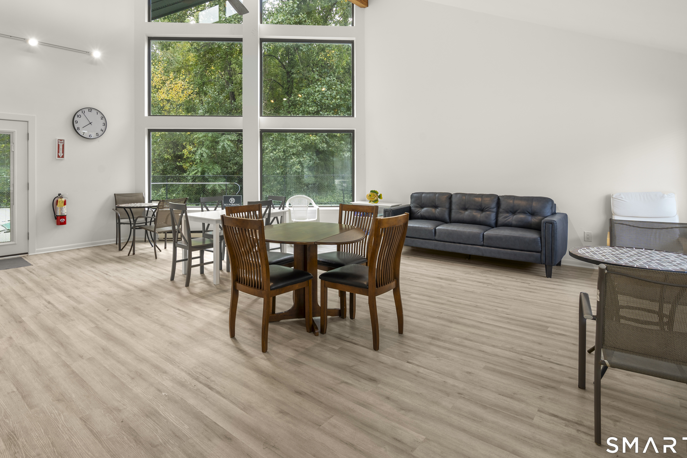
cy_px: 173
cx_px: 305
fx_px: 382
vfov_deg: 61.1
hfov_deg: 83.7
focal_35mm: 20
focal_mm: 16
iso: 200
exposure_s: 1/2.5
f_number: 9
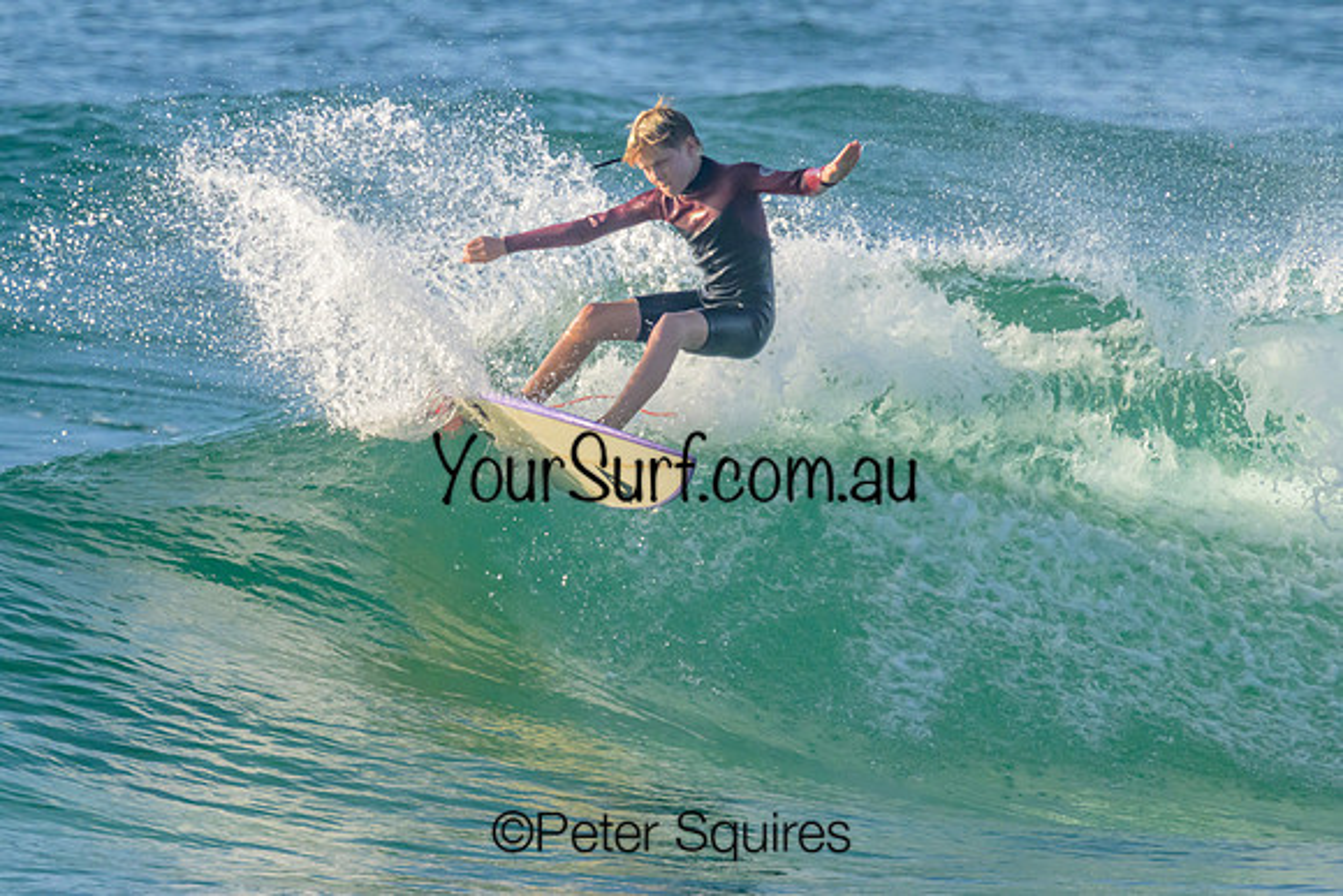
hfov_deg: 2.0
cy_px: 352
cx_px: 628
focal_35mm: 1033
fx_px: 38527
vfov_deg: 1.3
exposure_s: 1/2000
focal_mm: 800
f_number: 11
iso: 2200
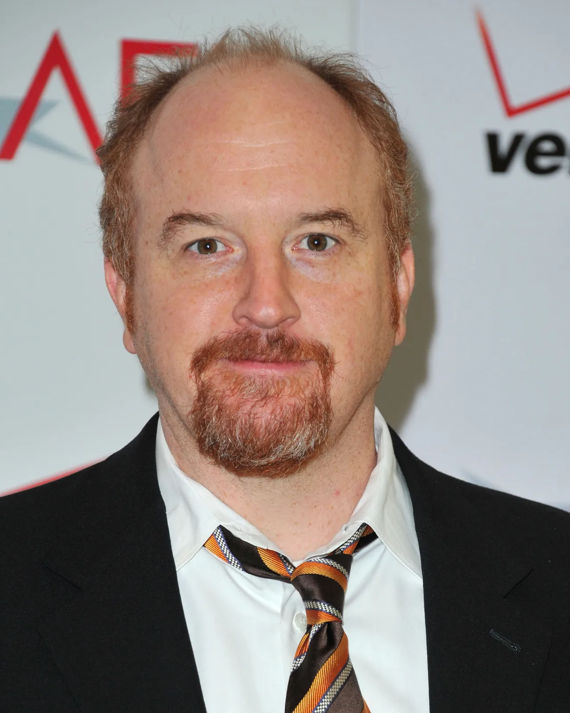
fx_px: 3586
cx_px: 285
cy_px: 407
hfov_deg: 9.1
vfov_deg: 11.4
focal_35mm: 170
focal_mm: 150
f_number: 6.3
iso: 800
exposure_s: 1/80
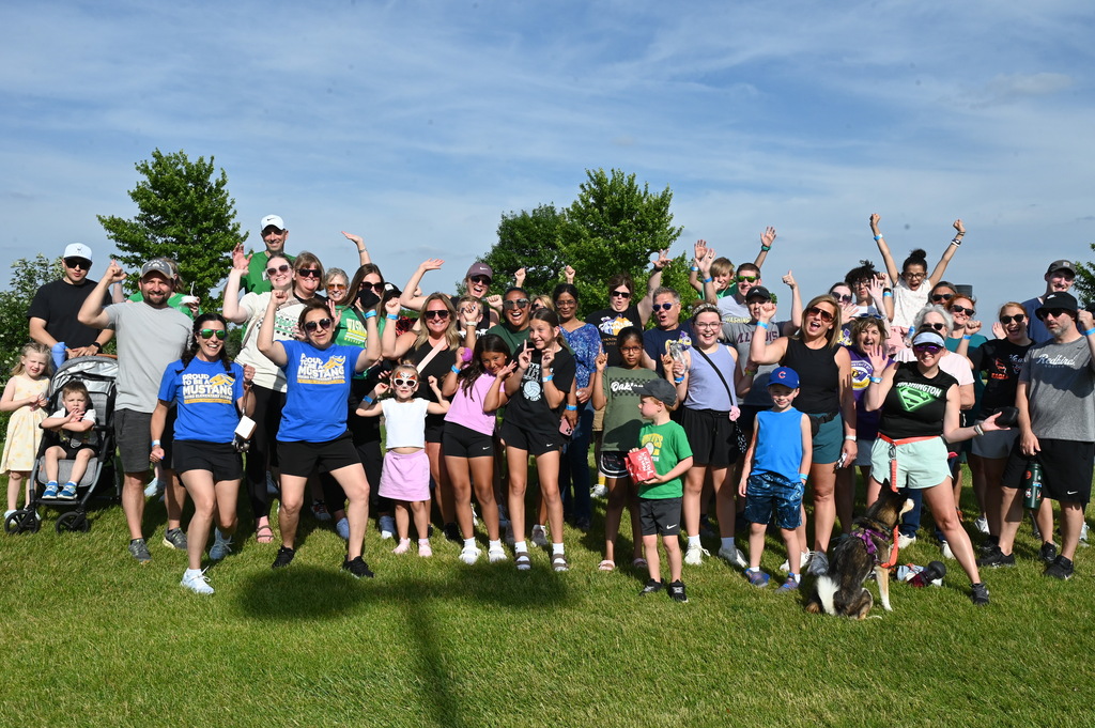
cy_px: 364
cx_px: 548
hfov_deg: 57.3
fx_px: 1003
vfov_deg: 39.9
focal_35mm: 33
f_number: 14
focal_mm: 33
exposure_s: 1/800
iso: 800
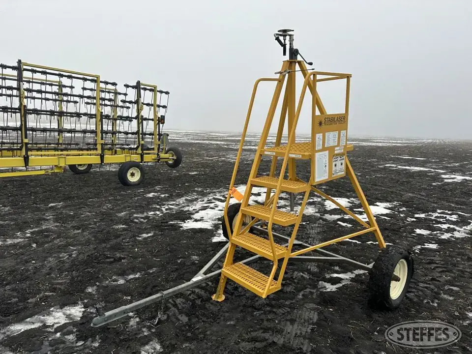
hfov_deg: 71.6
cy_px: 177
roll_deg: -0.3
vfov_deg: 56.8
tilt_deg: -7.6
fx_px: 327
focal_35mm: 24
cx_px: 236
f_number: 1.78
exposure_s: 1/672
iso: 80
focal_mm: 6.86
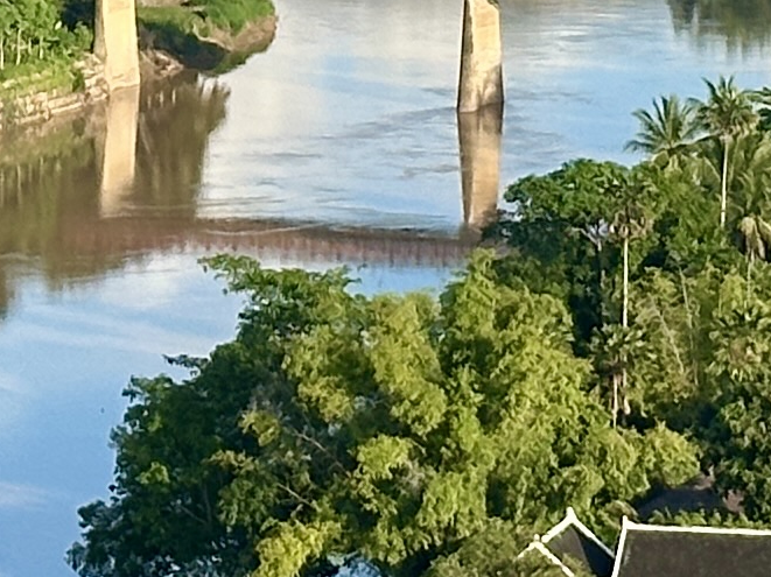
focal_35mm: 293
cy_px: -290
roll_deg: +0.4
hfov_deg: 6.8
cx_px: 552
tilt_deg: -3.4
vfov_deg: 5.0
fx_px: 6522
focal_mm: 6.86
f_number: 1.78
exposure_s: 1/1783
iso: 64
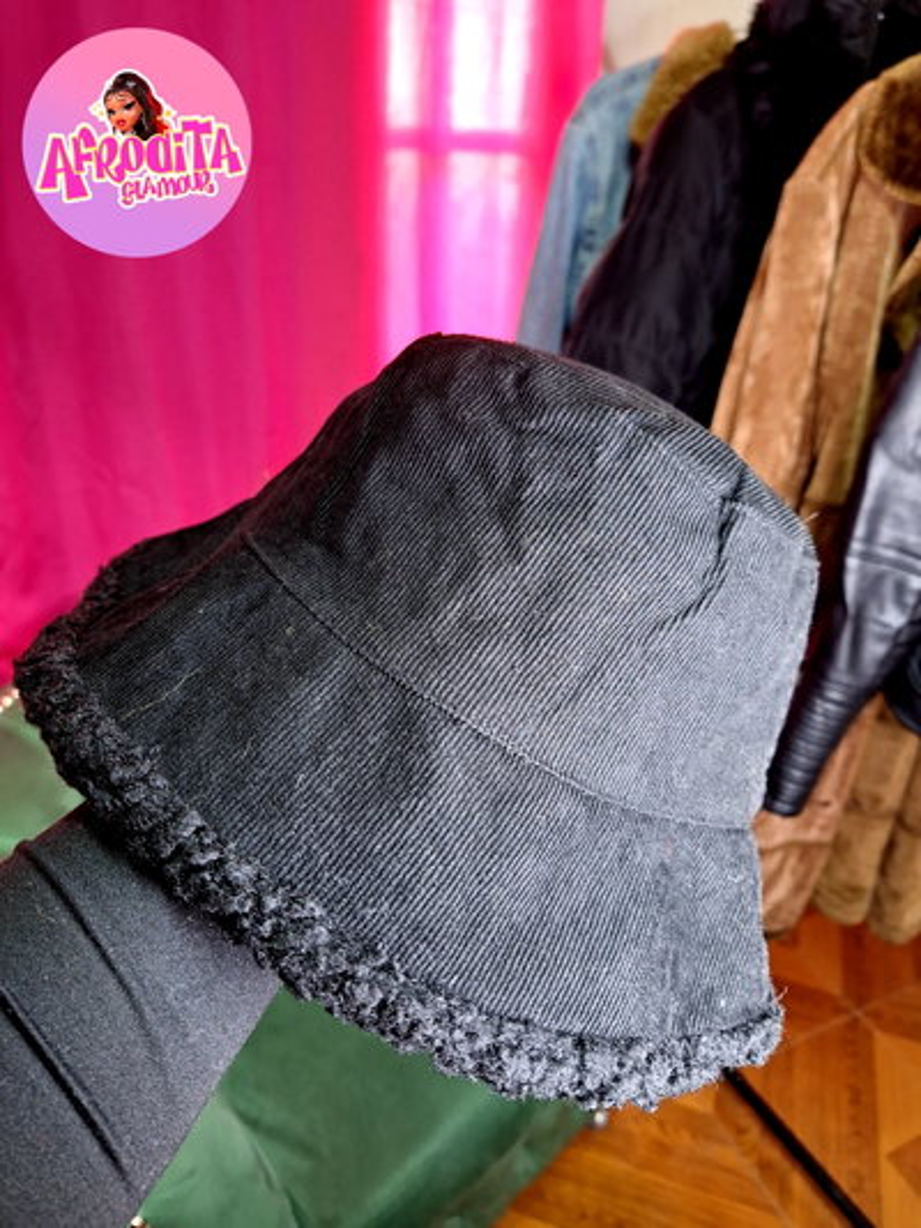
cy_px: 614
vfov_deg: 73.9
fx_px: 816
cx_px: 460
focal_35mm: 23
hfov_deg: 58.9
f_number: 1.8
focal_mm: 5.54
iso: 320
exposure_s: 1/25
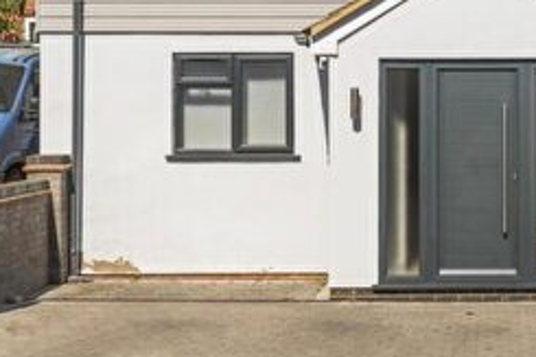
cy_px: 43
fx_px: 1256
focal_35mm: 84
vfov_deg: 16.0
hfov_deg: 23.3
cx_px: 510
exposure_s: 1/640
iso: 320
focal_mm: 29.5
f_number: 5.6
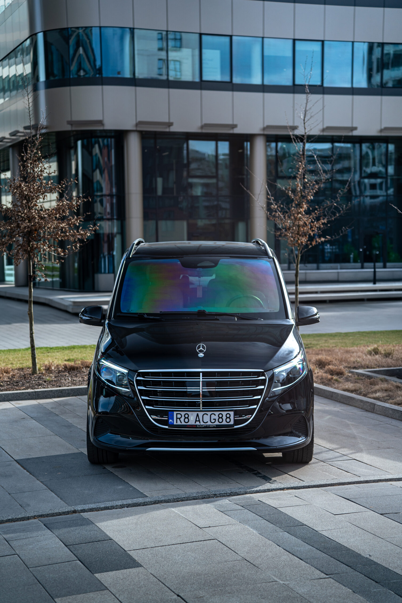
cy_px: 302
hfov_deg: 21.2
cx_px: 201
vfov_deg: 31.4
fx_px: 1072
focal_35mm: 64
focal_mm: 64
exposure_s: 1/500
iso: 100
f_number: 2.8
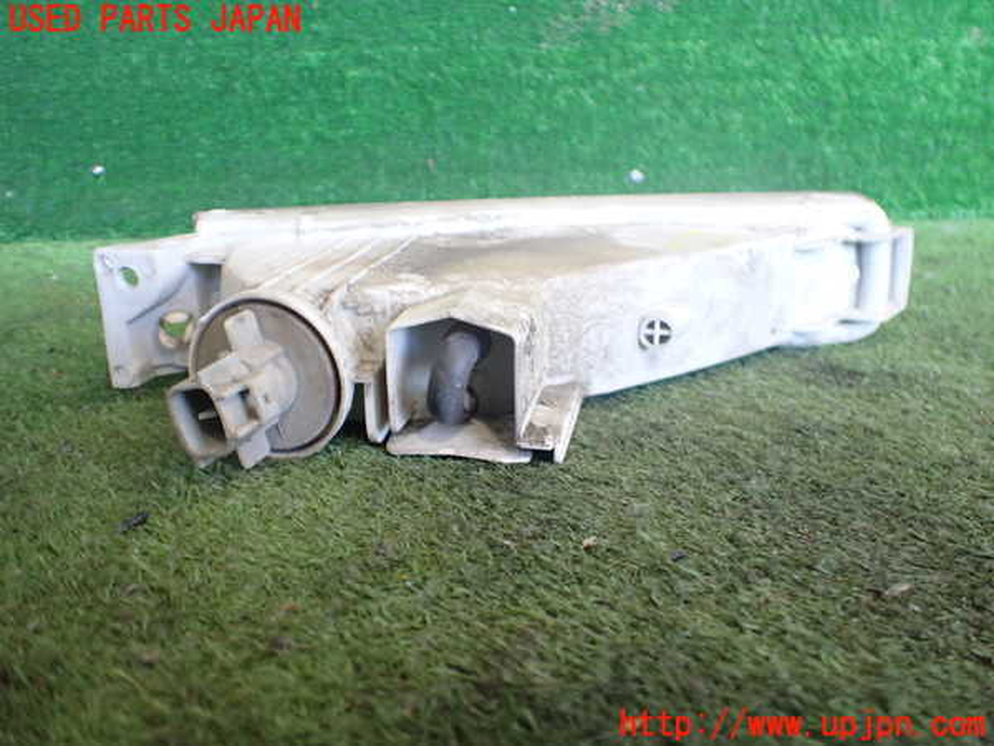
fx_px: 861
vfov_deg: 46.8
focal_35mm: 30
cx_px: 497
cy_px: 373
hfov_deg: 60.0
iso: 640
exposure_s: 1/125
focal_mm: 5.4
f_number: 2.3
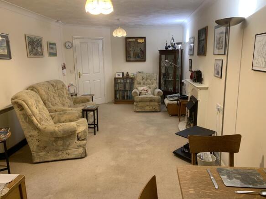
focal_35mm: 26
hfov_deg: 67.3
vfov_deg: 53.0
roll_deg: +1.1
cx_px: 133
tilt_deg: -13.2
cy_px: 100
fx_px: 200
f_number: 1.8
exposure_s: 1/50
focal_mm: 4.25
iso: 160
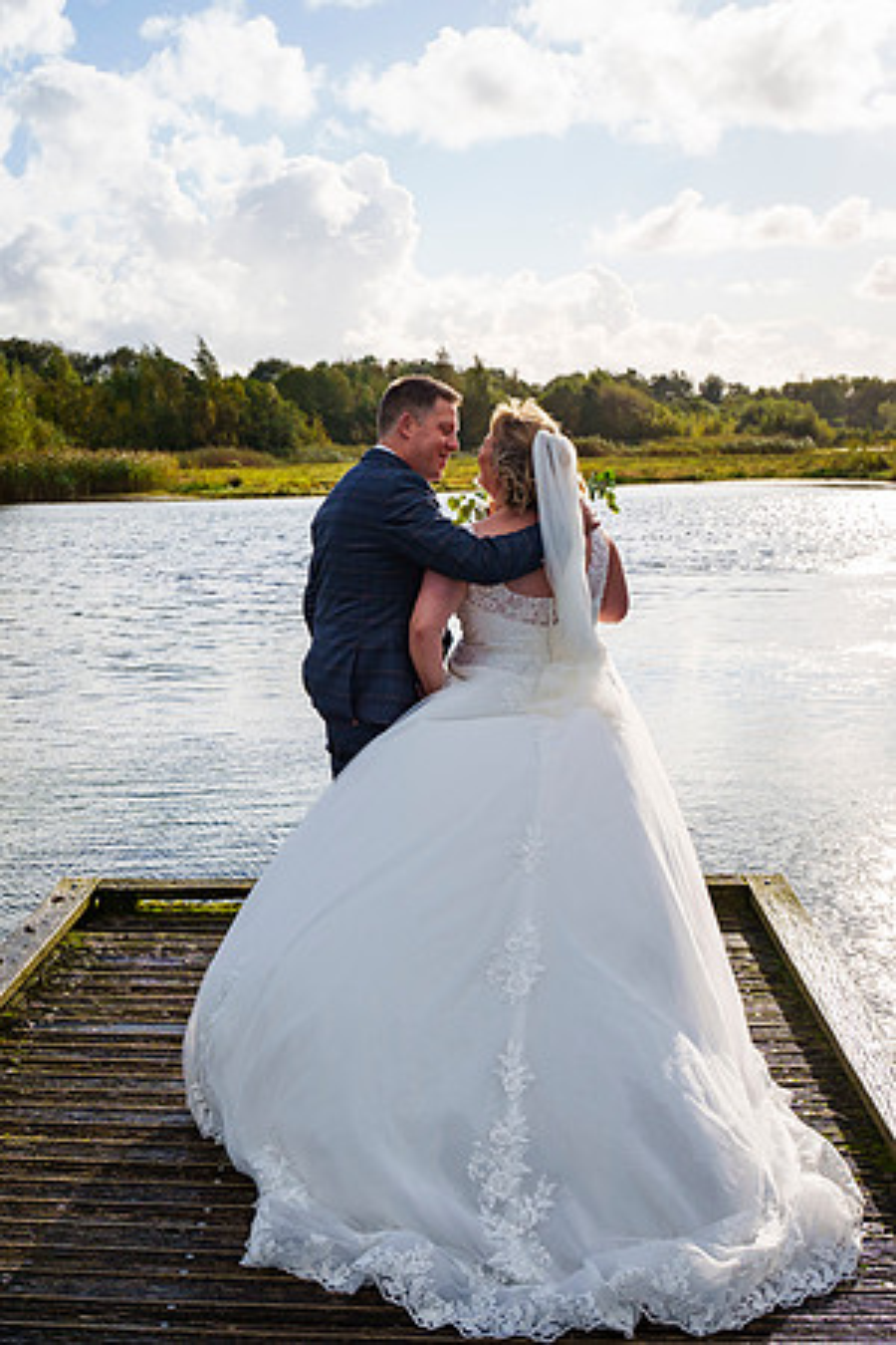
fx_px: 1573
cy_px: 674
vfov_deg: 46.3
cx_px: 337
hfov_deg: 31.7
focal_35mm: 42
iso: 250
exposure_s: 1/5000
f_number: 4.5
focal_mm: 28
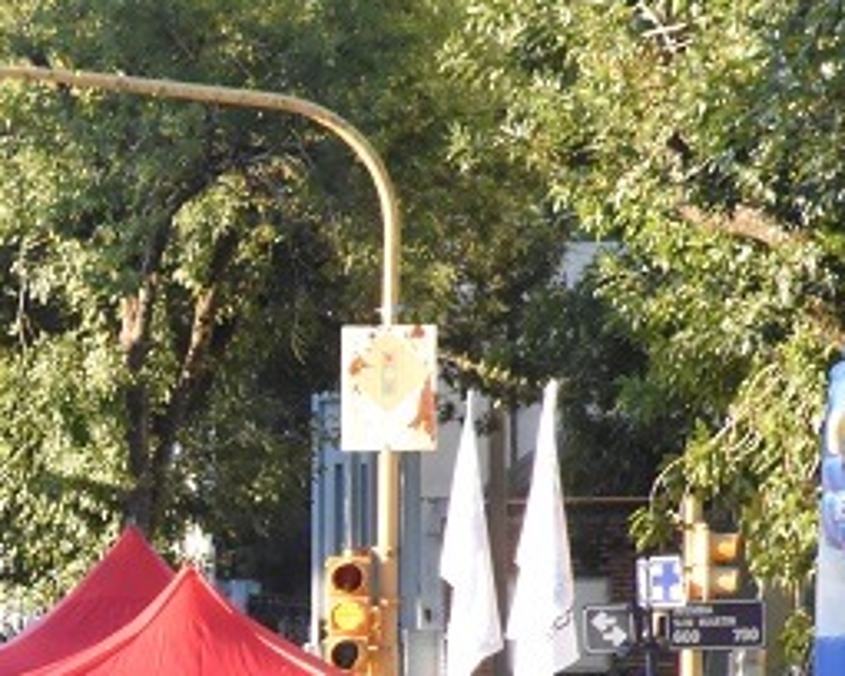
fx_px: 16031
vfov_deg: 2.4
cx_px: -756
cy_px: 825
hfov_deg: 3.0
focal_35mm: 641
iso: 1600
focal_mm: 116
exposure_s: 1/160
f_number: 16
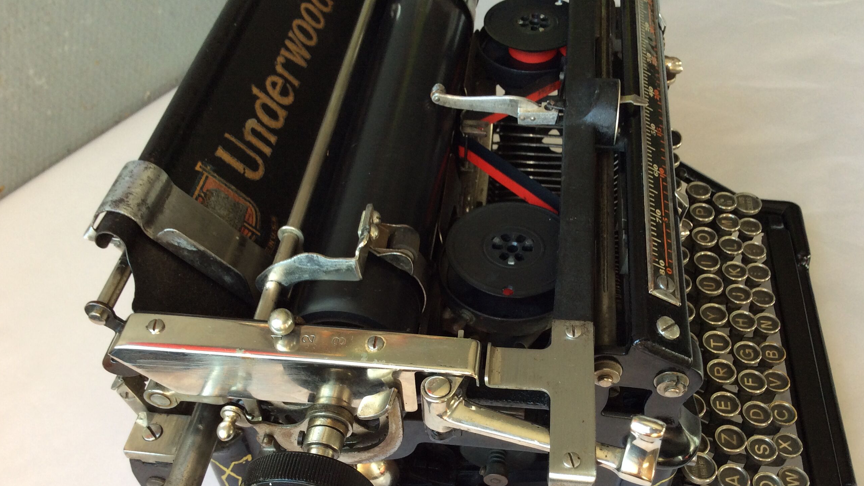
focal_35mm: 35
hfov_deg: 56.6
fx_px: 802
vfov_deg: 33.5
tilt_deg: -49.7
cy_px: 314
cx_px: 432
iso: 50
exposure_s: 1/50
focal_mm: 3.3
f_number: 2.4
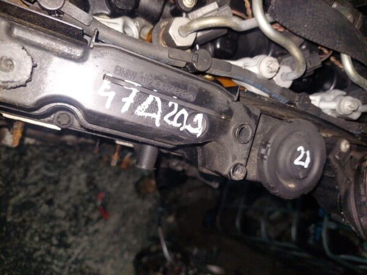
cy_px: 138
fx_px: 265
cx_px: 184
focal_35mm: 25
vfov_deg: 54.9
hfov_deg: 69.4
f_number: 1.8
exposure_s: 1/100
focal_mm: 5.23
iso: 200
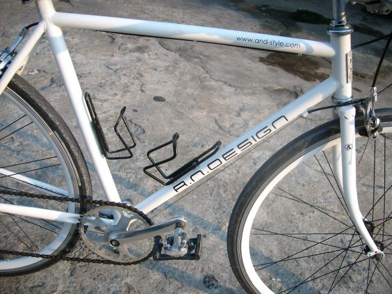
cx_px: 196
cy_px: 147
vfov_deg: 40.7
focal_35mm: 35
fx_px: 396
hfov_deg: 52.6
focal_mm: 5.8
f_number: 2.8
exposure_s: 1/283
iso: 80
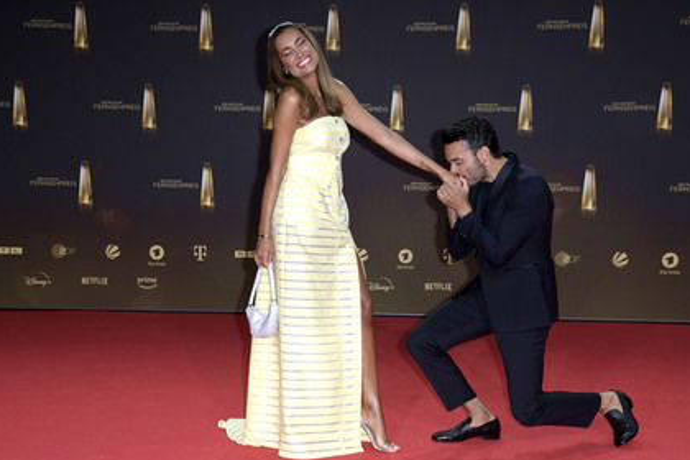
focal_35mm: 59
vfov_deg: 23.0
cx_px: 334
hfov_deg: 33.9
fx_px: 1131
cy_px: 245
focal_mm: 55
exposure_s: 1/250
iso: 800
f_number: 6.3
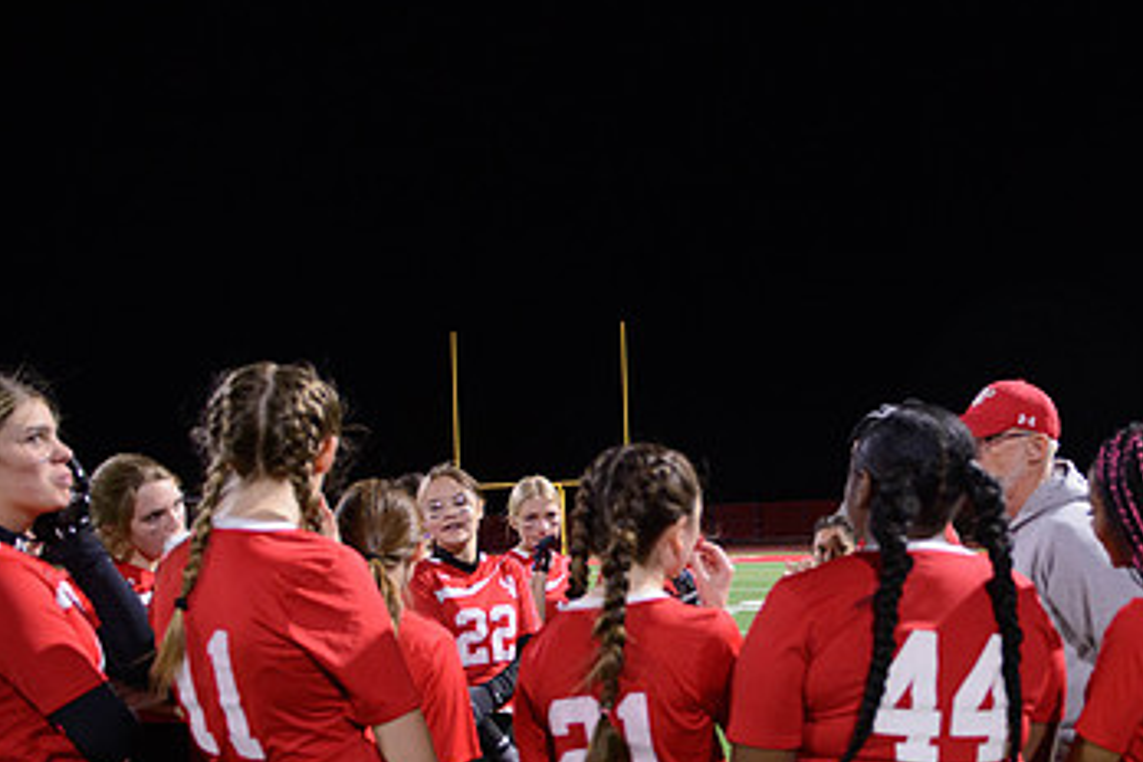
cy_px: 573
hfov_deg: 46.7
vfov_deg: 32.7
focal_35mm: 40
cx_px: 861
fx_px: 1270
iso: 3200
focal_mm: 24
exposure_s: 1/320
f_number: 2.8
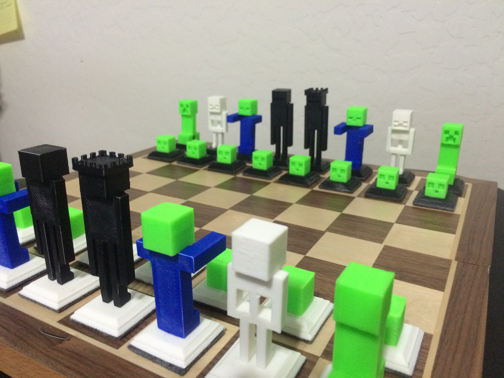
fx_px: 422
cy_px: 189
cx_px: 252
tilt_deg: -22.2
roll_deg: +2.4
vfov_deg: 48.2
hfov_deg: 61.7
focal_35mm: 29
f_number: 2.2
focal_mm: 4.15
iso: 320
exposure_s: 1/30
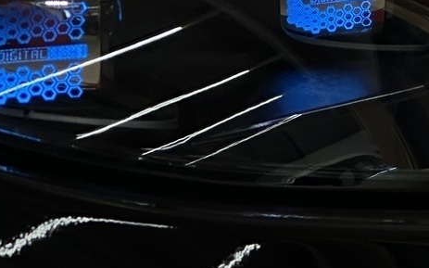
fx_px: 2969
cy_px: 10
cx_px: 244
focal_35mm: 254
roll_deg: -1.4
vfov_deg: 5.2
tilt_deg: -14.3
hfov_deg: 8.3
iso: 125
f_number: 2.8
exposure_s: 1/102
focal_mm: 9
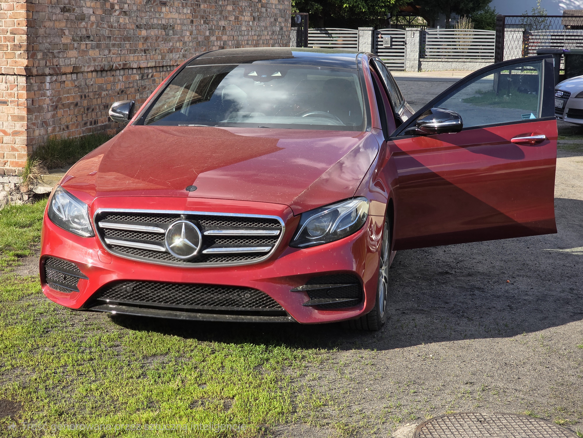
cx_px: 292
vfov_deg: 21.3
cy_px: 219
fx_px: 1162
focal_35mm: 69
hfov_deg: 28.2
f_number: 2.4
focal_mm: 7.9
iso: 50
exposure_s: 1/833
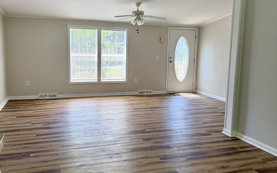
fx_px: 257
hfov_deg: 56.7
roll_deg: -1.5
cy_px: 83
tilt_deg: -6.5
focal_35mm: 34
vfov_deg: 37.3
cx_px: 139
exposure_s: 1/234
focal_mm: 6.76
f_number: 1.78
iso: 125
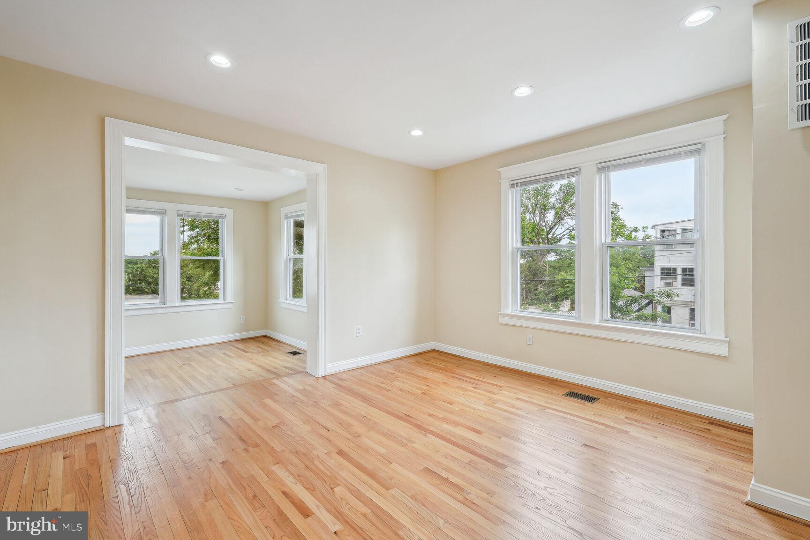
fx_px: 360
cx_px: 405
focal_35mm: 16
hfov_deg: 96.7
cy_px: 270
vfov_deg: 73.7
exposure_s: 1/25
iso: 200
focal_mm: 16
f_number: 8
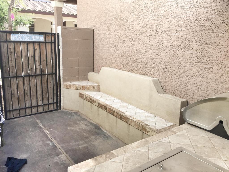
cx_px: 114
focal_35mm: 29
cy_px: 86
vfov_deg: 48.2
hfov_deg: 61.7
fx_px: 192
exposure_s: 1/255
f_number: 2.2
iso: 32
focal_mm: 4.15
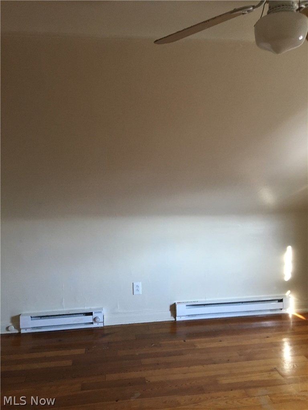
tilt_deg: -8.6
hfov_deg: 48.2
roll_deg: +1.0
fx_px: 344
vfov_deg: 61.7
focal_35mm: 29
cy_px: 205
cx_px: 154
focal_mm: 4.15
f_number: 2.2
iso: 125
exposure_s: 1/30
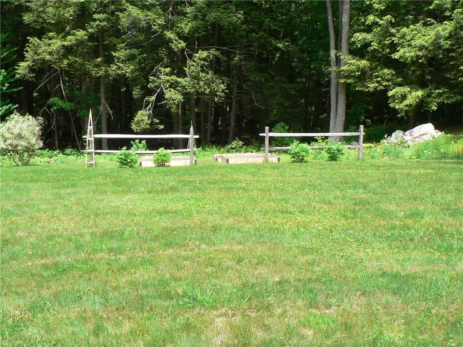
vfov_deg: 39.7
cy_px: 174
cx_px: 232
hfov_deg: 51.4
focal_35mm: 36
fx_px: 482
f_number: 4
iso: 80
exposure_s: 1/160
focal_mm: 6
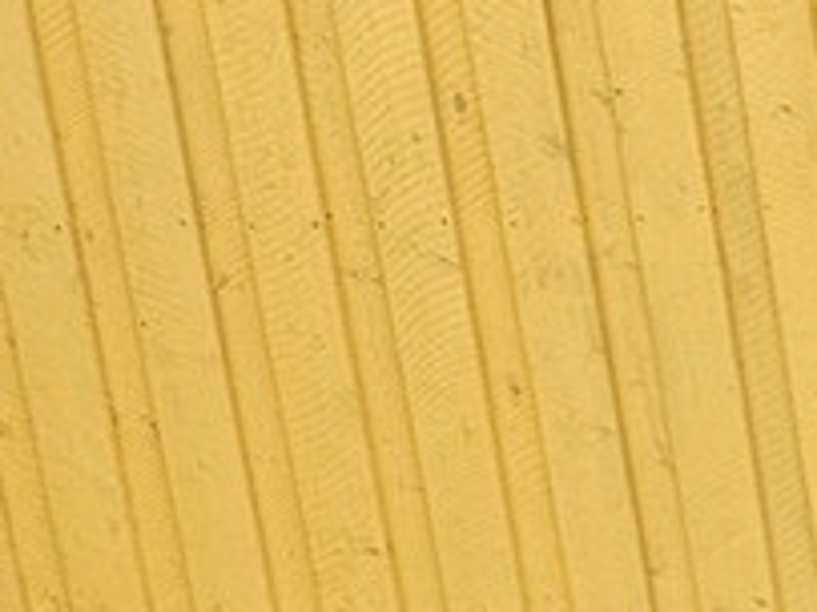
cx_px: 2709
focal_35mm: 181
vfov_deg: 7.4
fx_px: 4269
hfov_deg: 8.5
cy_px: 1711
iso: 64
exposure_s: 1/190
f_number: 1.8
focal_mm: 5.4
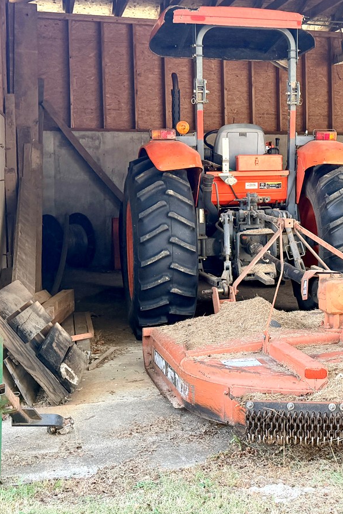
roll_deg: +0.5
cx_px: 355
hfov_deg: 23.8
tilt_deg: -2.1
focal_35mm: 54
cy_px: 199
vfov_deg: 36.7
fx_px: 772
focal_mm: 6.76
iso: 100
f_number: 1.78
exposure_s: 1/410
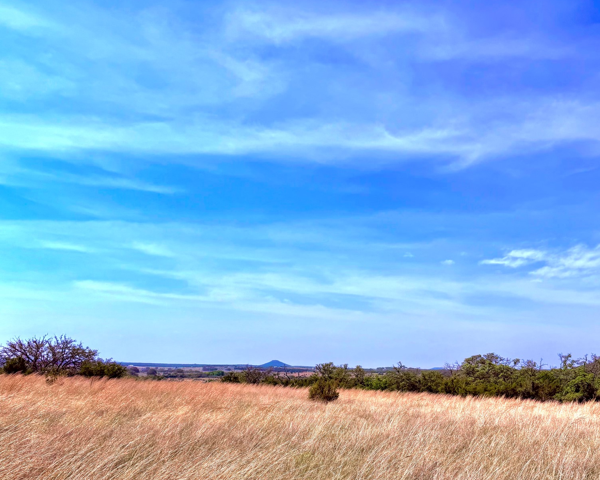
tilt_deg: -2.5
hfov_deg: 55.7
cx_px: 300
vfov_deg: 43.6
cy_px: 386
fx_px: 568
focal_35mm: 32
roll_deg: -1.4
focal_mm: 6.76
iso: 80
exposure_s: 1/9091
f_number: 1.78
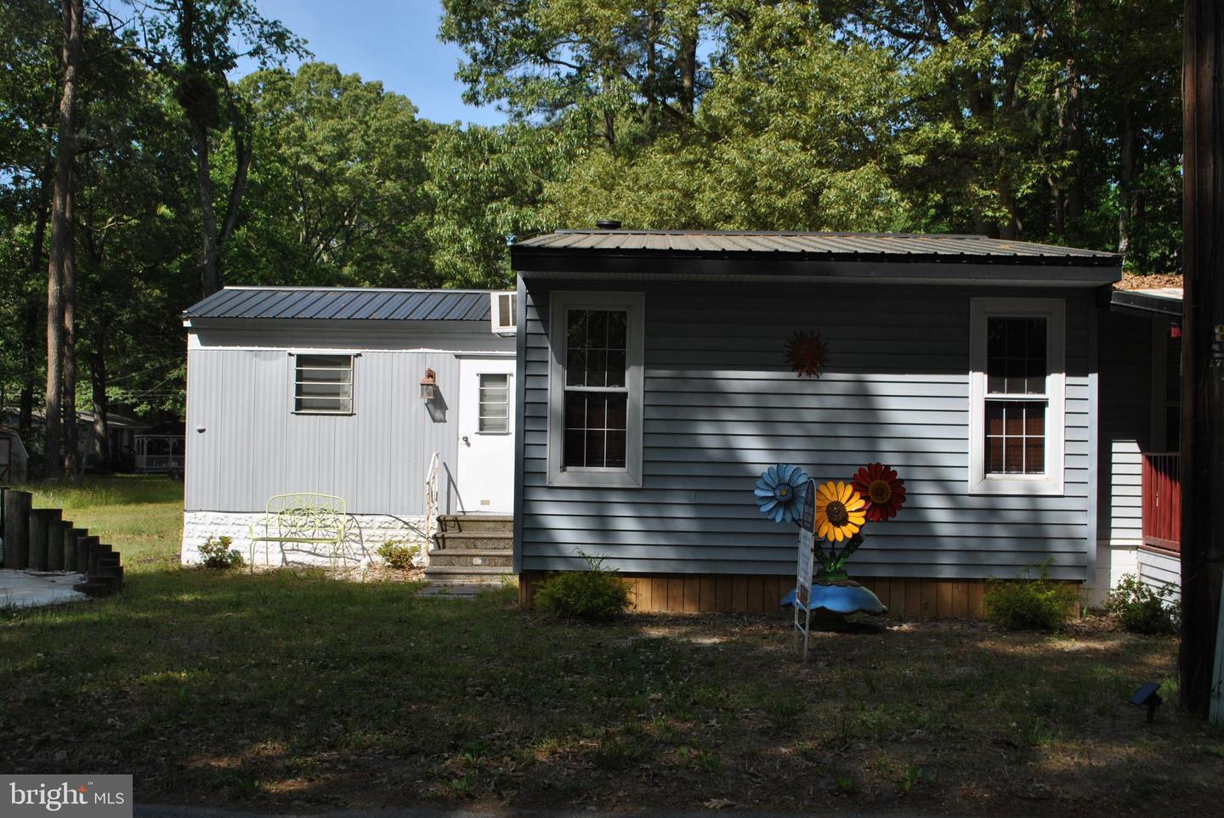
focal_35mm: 36
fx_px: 1225
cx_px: 612
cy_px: 409
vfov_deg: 36.9
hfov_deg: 53.1
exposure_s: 1/250
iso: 100
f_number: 8
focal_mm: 24
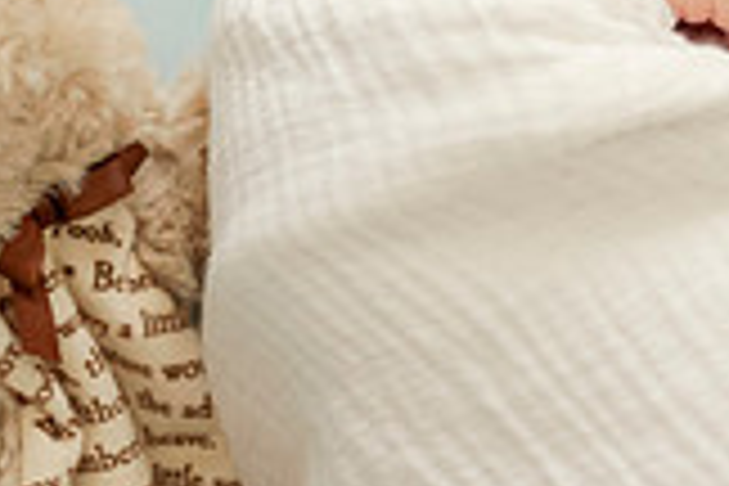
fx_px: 2531
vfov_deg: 10.6
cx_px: 594
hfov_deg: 16.3
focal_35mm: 125
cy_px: -245
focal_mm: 35
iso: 800
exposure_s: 1/125
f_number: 1.8
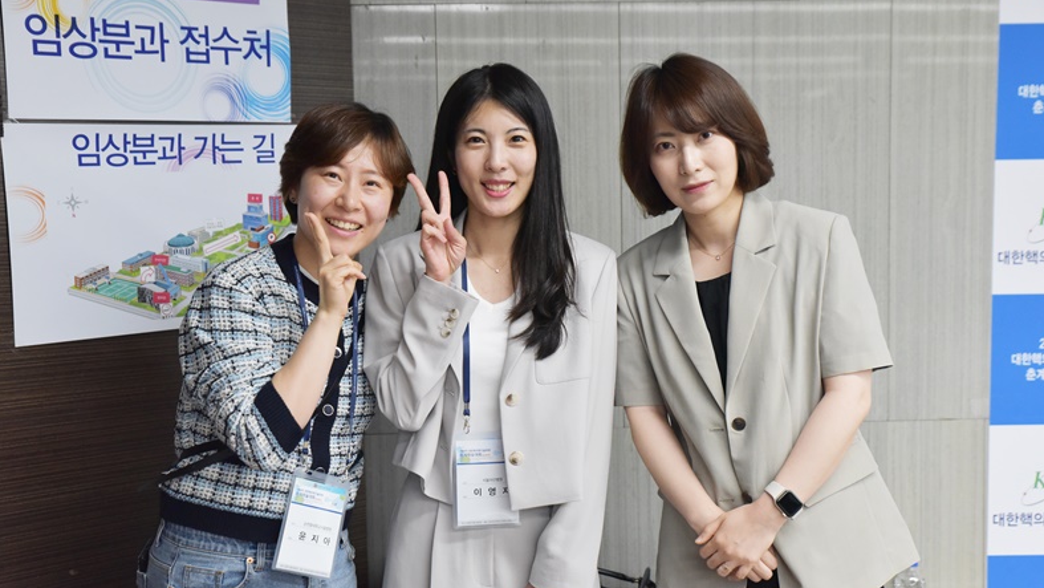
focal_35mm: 49
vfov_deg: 24.4
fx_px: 1357
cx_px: 525
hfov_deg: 42.1
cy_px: 296
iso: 3200
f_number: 4
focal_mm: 46
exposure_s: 1/200
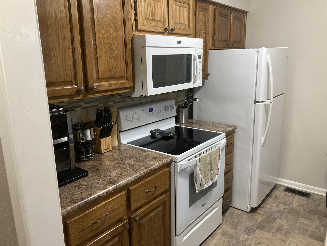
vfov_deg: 49.7
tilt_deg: -12.1
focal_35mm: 28
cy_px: 123
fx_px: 265
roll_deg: +1.0
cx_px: 164
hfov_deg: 63.4
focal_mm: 3.99
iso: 200
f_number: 1.8
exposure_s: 1/60
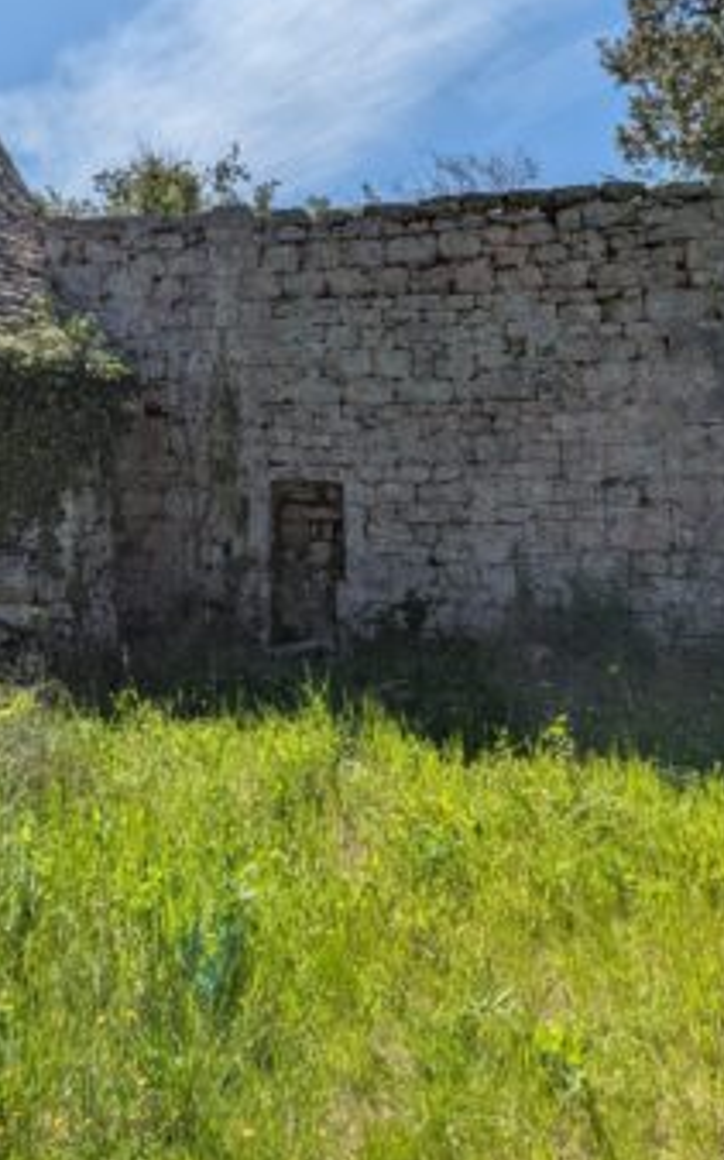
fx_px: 822
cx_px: 156
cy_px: 350
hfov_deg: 45.4
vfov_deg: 67.7
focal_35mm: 26
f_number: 2.2
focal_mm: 1.95
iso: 44
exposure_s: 1/3125
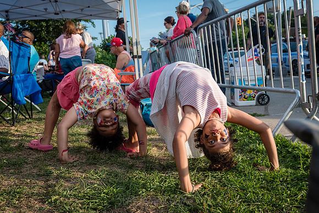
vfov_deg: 35.9
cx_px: 168
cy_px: 117
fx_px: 328
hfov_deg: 51.8
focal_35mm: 37
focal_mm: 31
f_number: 4
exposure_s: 1/2000
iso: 1000
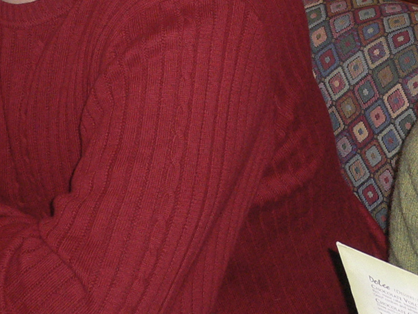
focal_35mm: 144
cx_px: 322
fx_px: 1739
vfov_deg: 10.2
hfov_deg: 13.7
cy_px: 0
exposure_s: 1/60
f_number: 3.4
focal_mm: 8.5
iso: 200
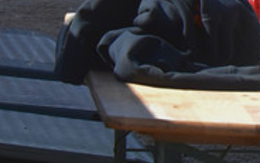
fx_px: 3763
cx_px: 776
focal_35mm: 531
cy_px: -210
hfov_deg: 3.8
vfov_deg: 2.5
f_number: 14
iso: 2500
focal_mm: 80
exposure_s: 1/1600
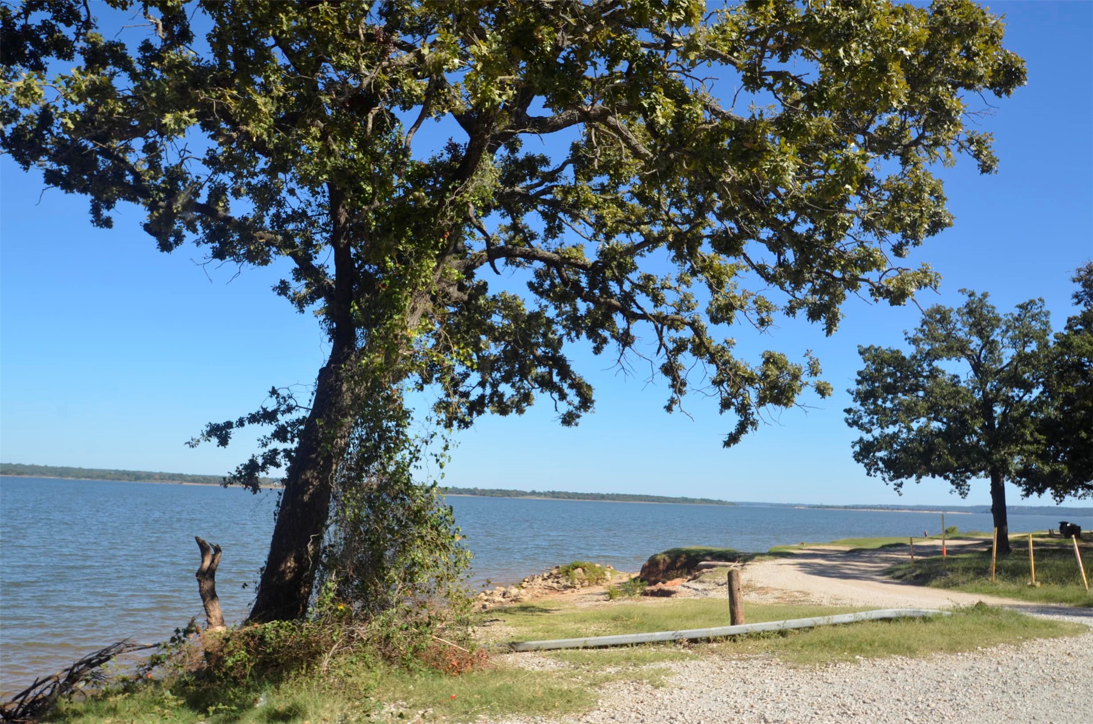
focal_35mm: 26
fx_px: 773
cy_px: 362
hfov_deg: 70.5
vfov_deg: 50.2
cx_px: 546
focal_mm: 17
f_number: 8
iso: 110
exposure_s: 1/250
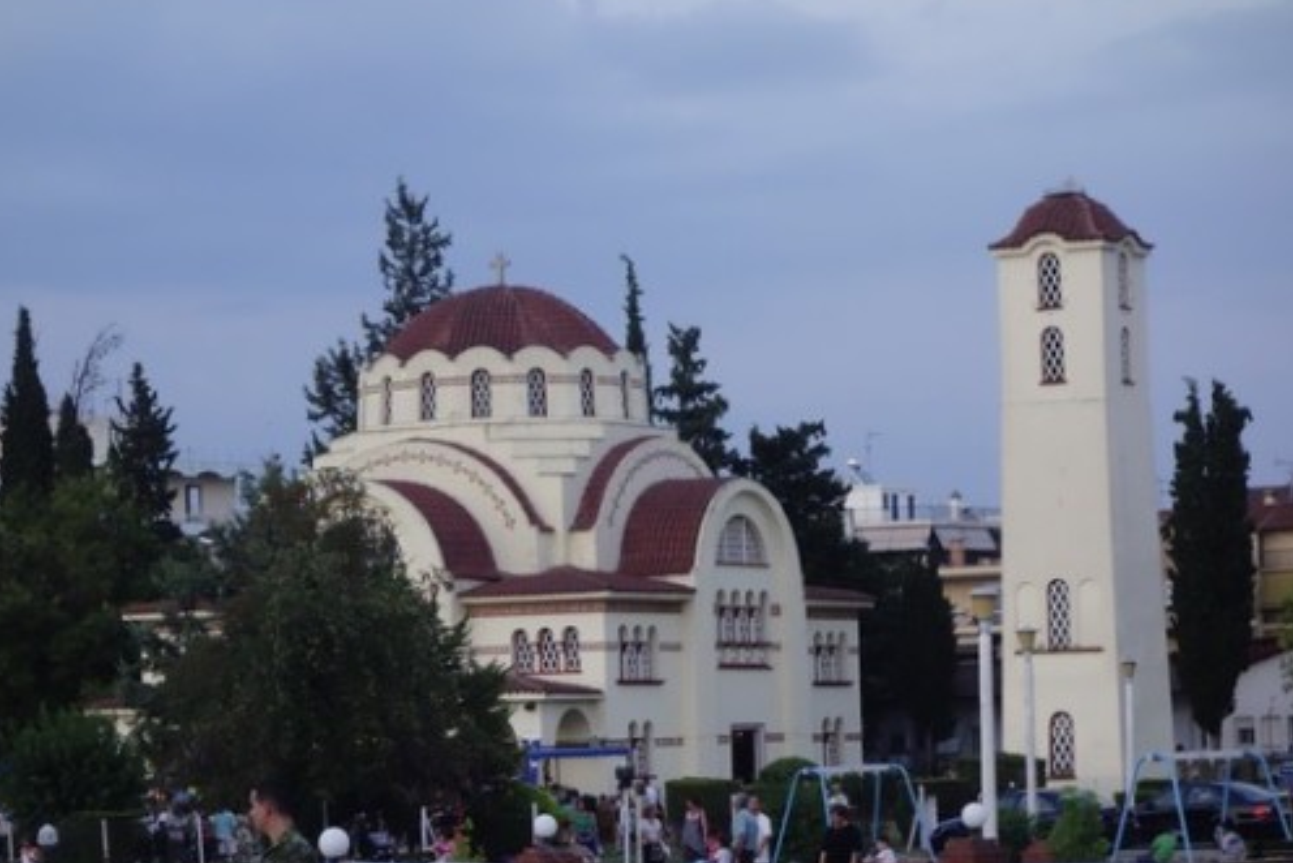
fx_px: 4347
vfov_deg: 11.3
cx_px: 587
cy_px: 488
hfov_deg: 16.9
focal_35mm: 121
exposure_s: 1/125
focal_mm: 37.1
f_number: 5.6
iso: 1600
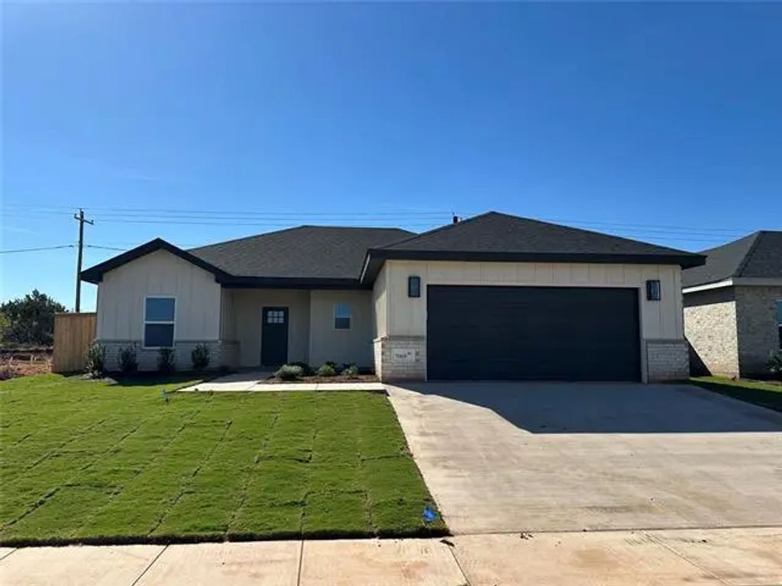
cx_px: 391
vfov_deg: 56.8
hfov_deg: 71.6
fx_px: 542
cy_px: 293
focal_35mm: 24
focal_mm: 6.86
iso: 80
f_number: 1.78
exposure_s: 1/6211
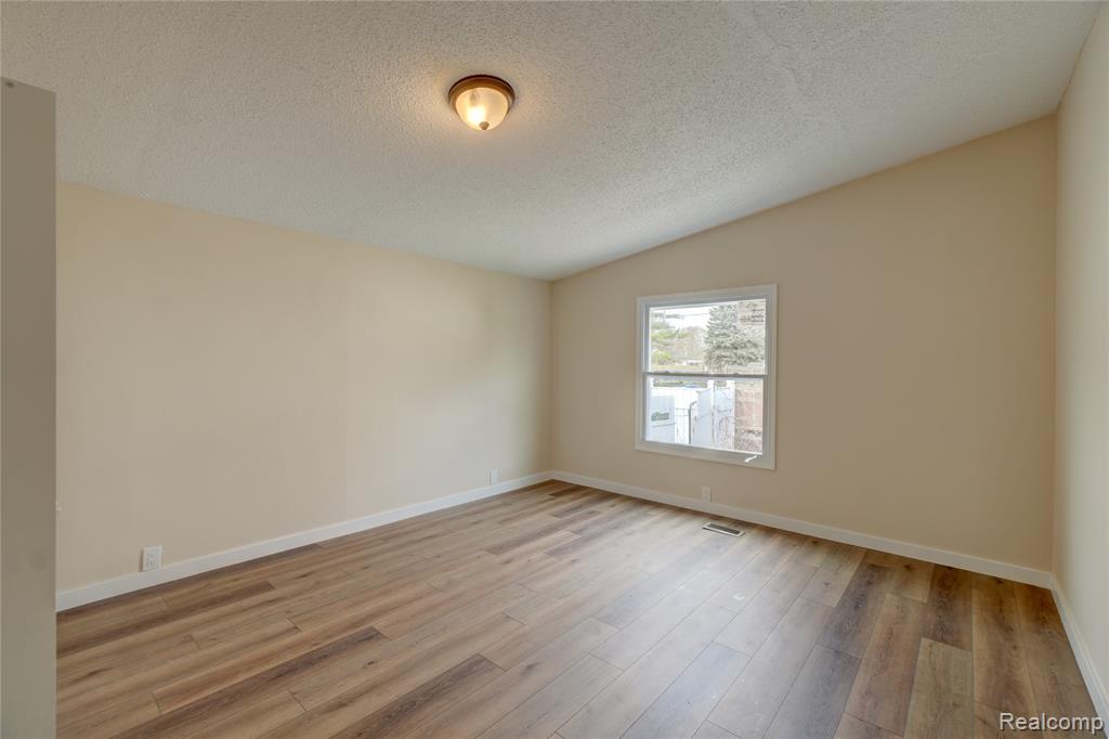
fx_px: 462
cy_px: 370
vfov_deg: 77.3
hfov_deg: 100.4
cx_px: 554
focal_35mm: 15
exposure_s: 1/30
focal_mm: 10
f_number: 8
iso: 320
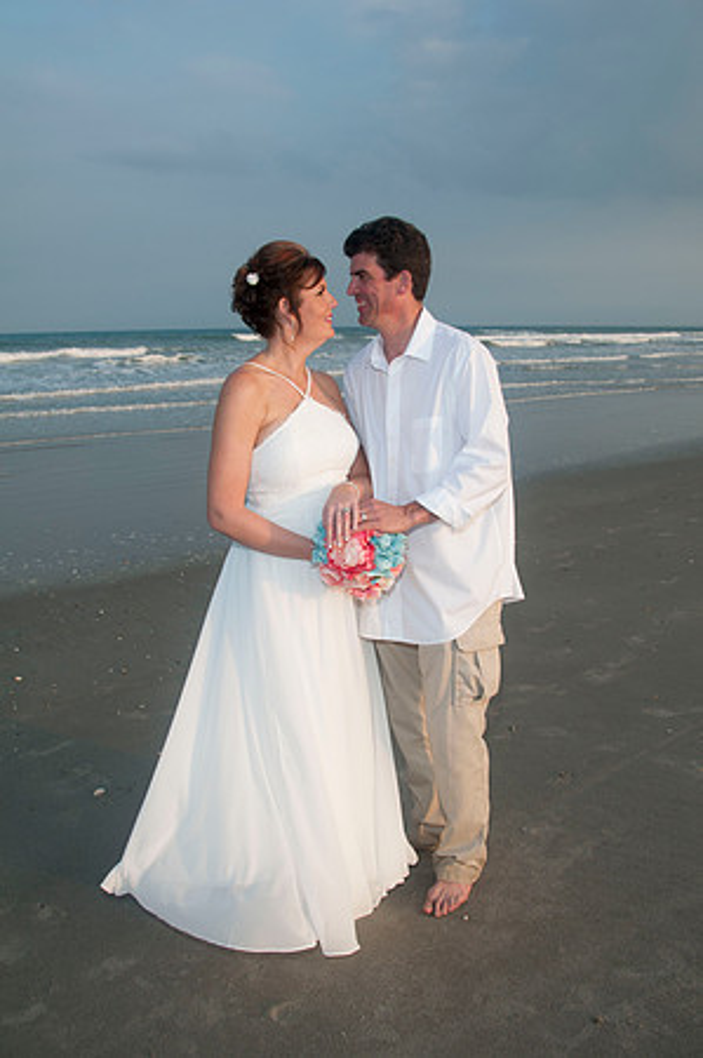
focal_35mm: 30
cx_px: 352
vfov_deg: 62.0
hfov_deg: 43.5
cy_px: 529
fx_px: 881
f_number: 6.3
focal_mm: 20
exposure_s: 1/250
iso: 100
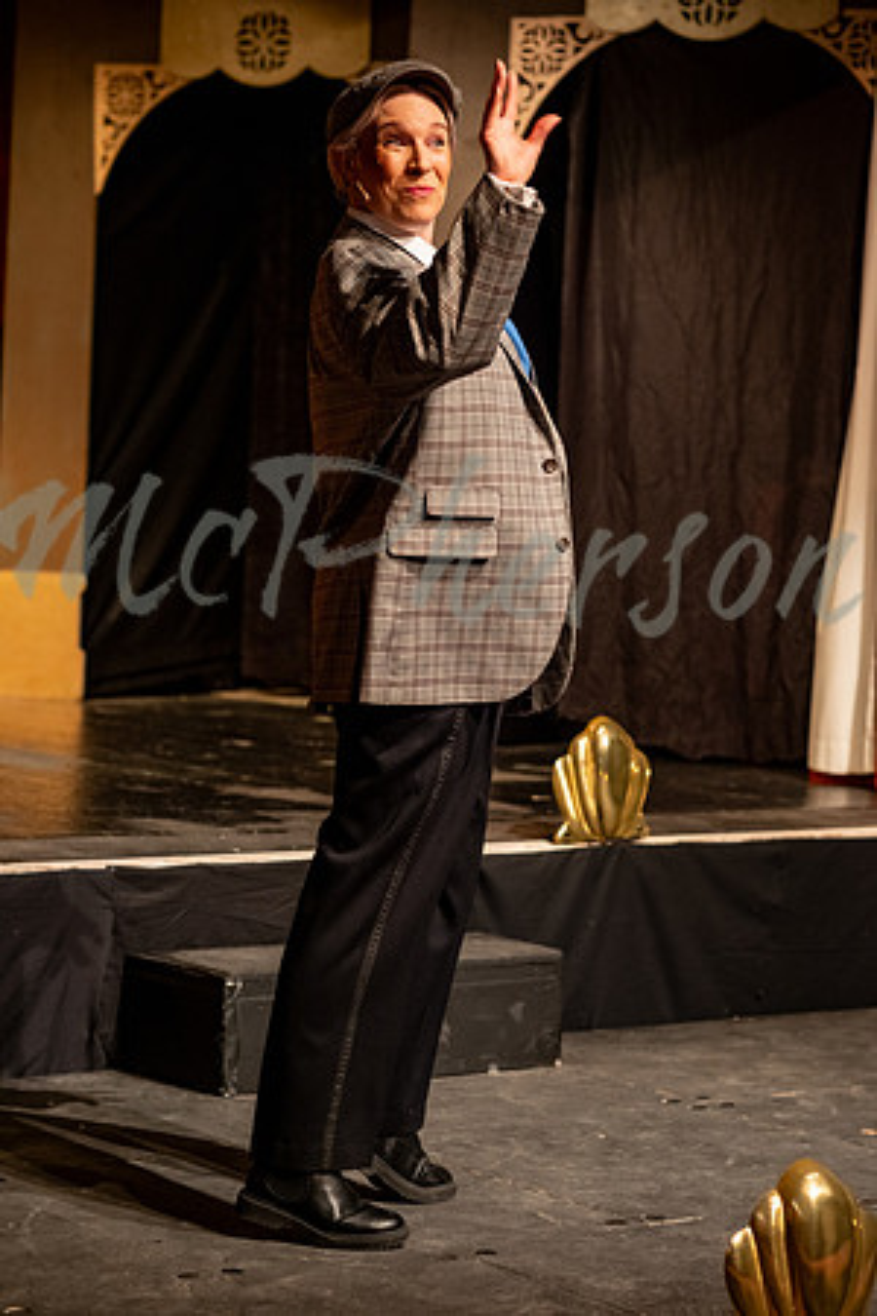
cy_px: 658
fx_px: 3069
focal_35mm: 84
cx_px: 438
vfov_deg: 24.2
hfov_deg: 16.3
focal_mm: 56
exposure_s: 1/250
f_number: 2.8
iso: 1250
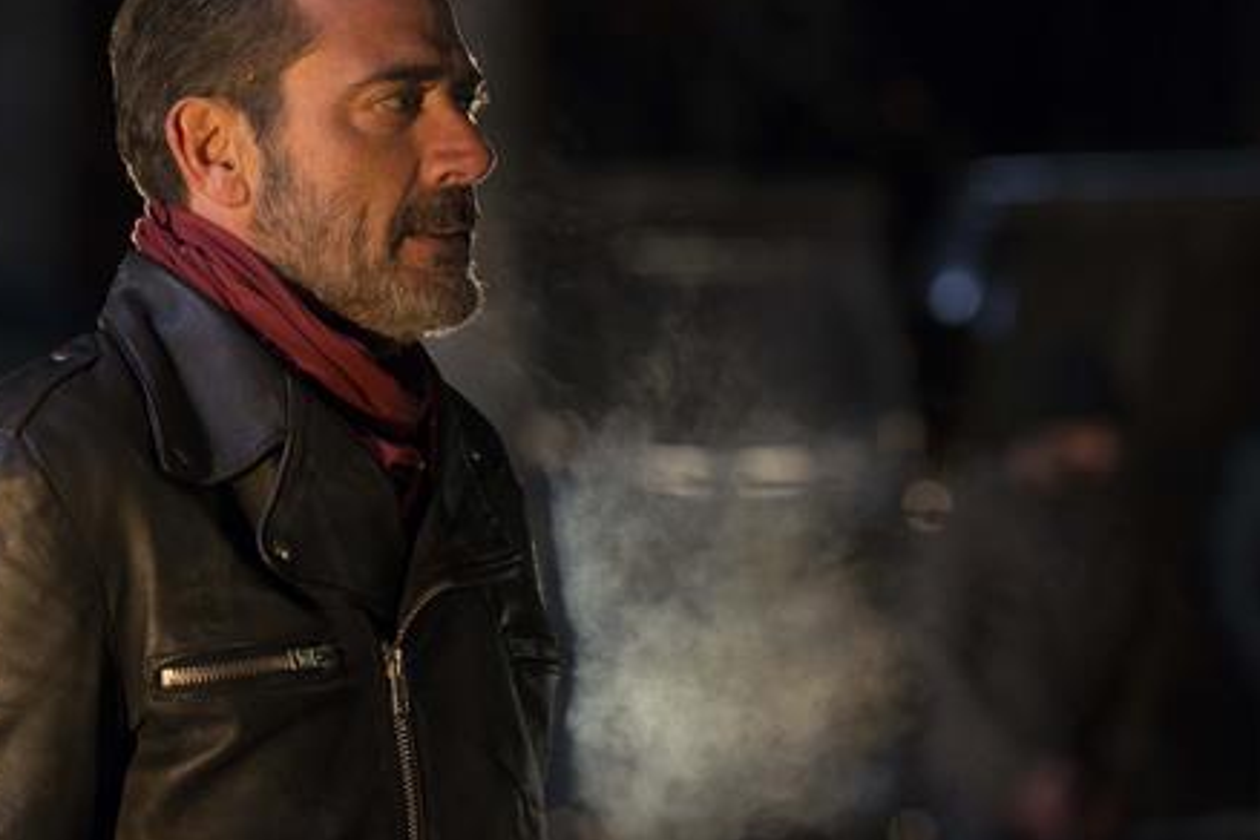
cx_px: 388
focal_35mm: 200
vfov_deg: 6.9
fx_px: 6999
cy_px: 338
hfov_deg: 10.3
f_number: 3.2
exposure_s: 1/160
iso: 1600
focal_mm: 125
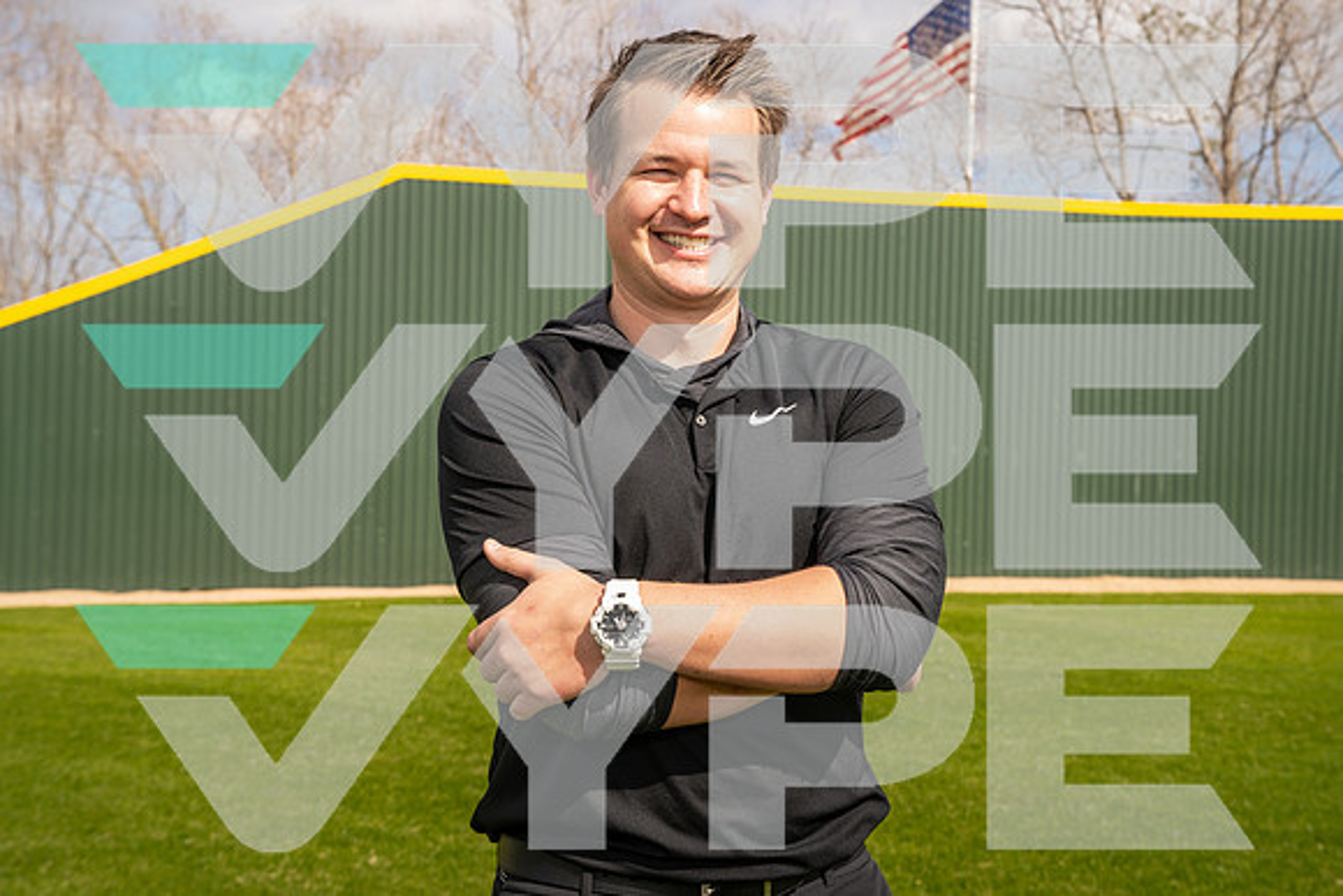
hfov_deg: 34.6
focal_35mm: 58
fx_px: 2154
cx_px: 692
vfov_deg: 23.5
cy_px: 462
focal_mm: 56
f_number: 9
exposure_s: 1/125
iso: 100
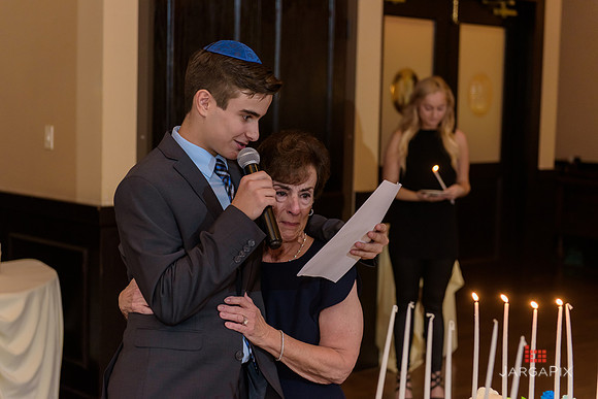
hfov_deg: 30.5
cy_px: 200
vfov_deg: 20.6
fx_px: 1097
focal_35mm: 66
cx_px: 299
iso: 1600
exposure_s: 1/125
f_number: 3.2
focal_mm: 66
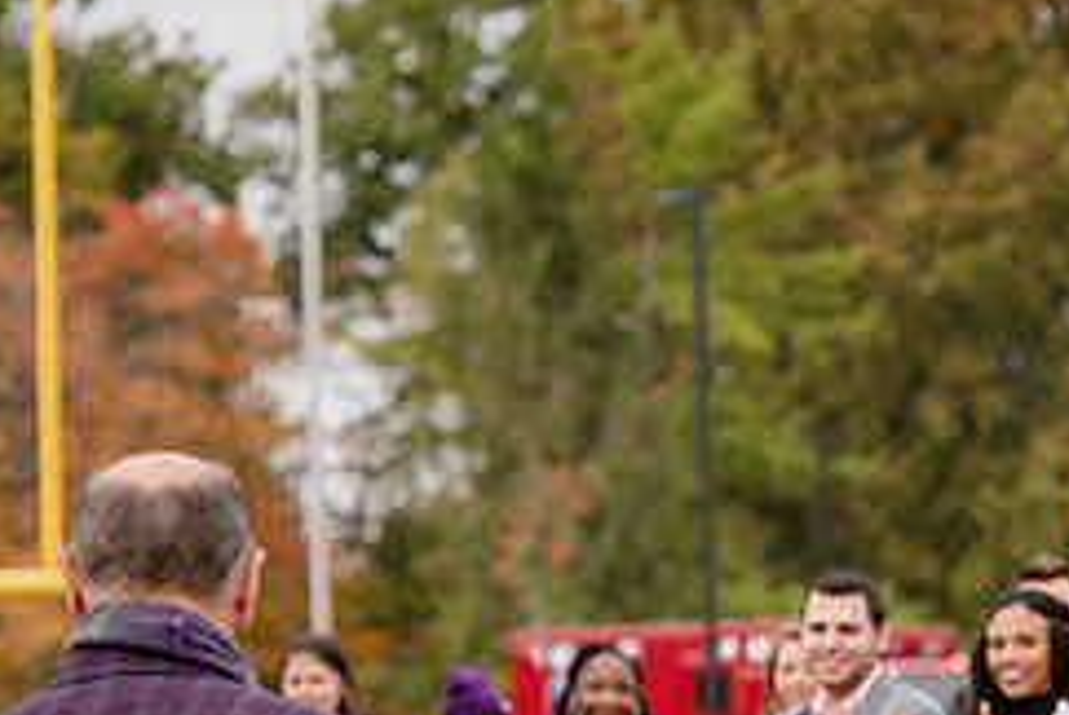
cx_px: 1197
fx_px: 9246
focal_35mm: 311
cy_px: 549
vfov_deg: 4.4
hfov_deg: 6.6
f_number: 5
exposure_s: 1/800
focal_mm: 130
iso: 320
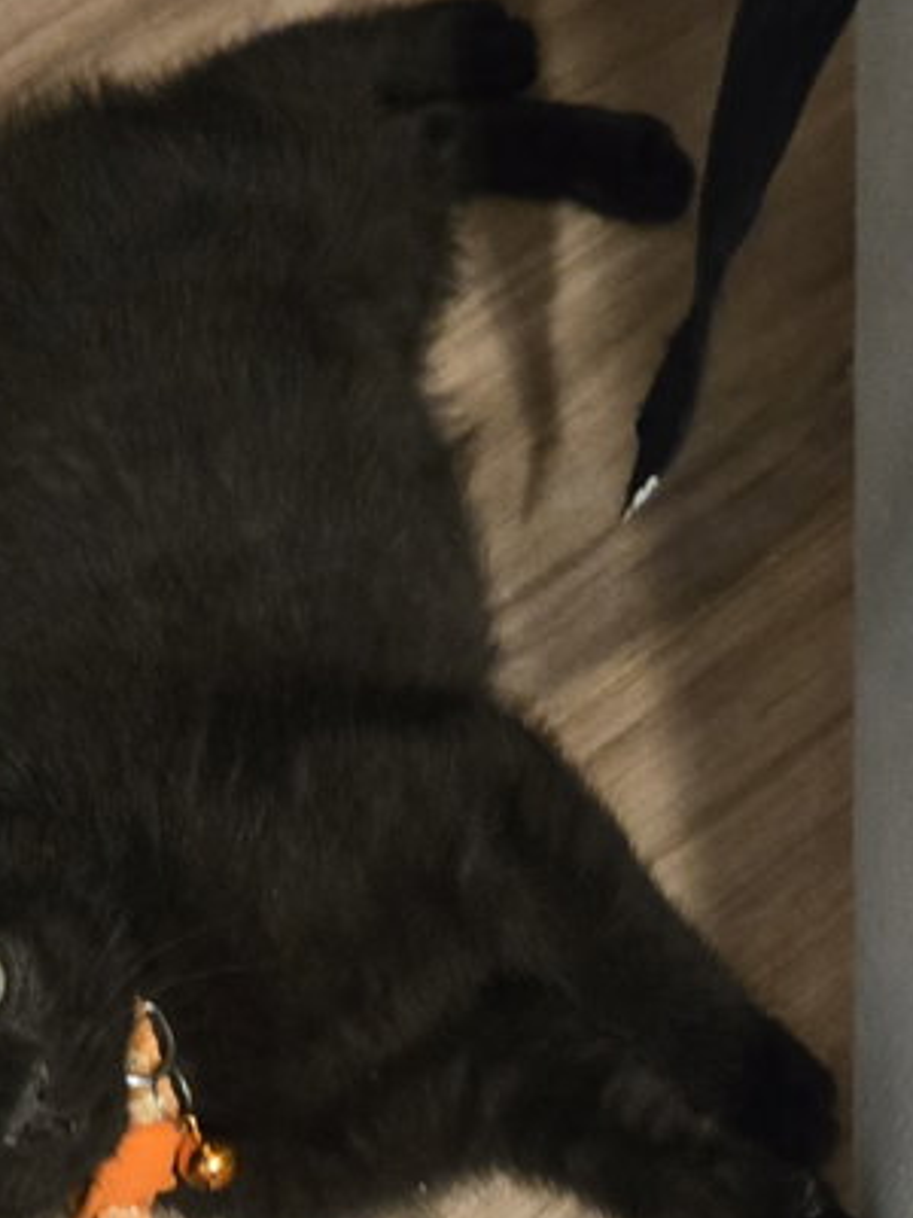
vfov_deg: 41.0
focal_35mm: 46
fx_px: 1618
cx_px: 195
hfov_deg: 30.8
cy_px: 743
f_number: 1.8
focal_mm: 5.4
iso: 1250
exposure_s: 1/60.2
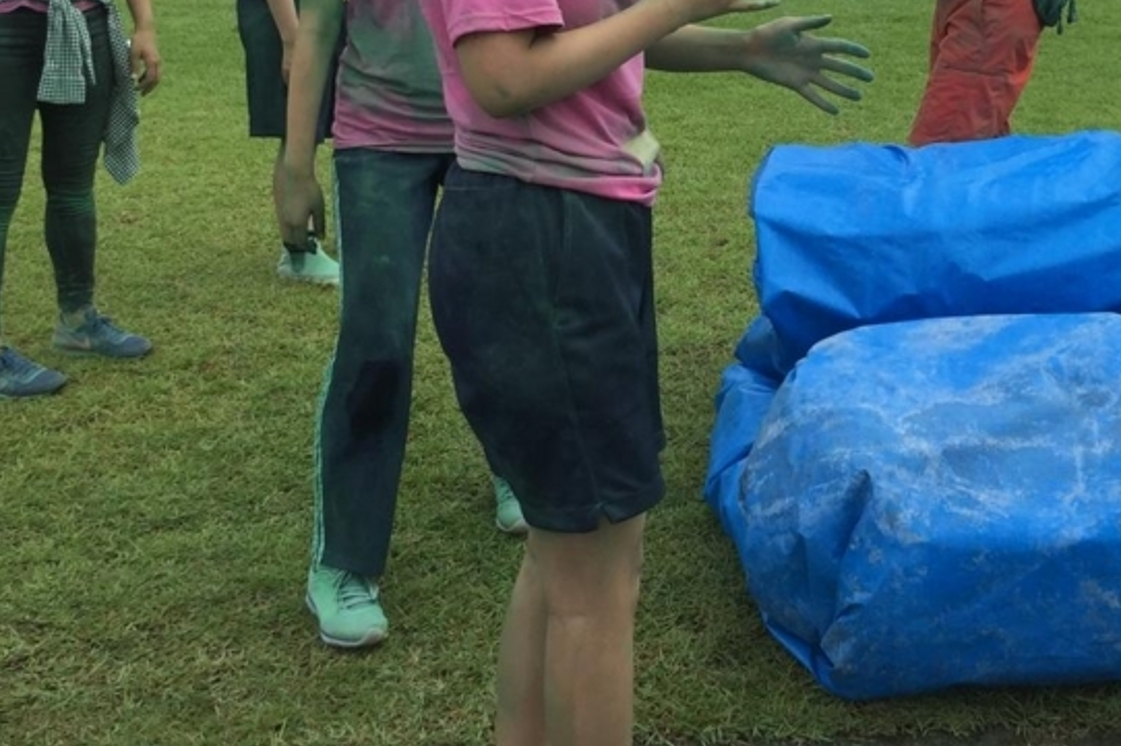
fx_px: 1774
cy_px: 105
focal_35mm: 57
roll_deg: -2.8
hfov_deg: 34.5
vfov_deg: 23.3
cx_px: 798
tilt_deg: -10.1
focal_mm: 4.15
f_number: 2.2
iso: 32
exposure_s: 1/1364
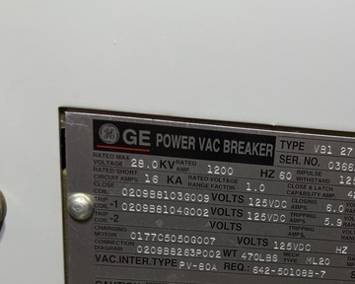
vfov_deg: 28.0
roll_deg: -5.6
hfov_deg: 35.0
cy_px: 258
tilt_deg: -19.9
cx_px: 279
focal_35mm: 52
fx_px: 546
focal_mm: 6.76
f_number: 1.78
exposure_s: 1/120
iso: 125
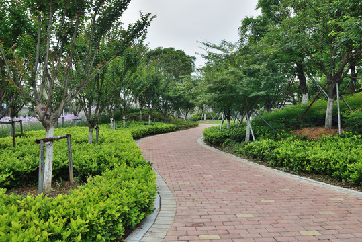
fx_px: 272
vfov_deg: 48.0
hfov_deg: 67.4
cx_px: 181
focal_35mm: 27
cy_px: 121
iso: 125
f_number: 8
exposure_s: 1/80
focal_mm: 27
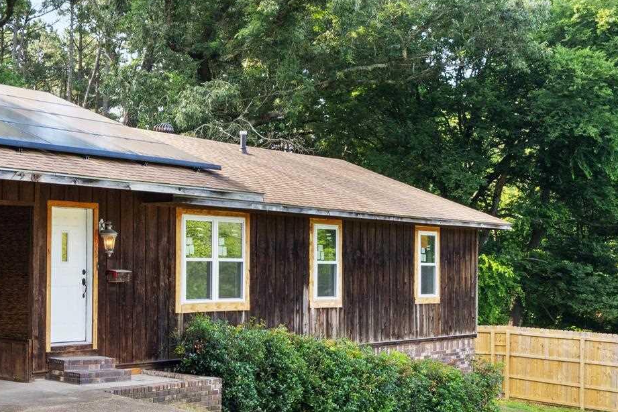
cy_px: 263
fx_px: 985
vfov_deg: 23.5
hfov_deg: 32.5
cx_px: 25
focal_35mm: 57
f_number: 8
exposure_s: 1/125
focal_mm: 14.1
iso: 250
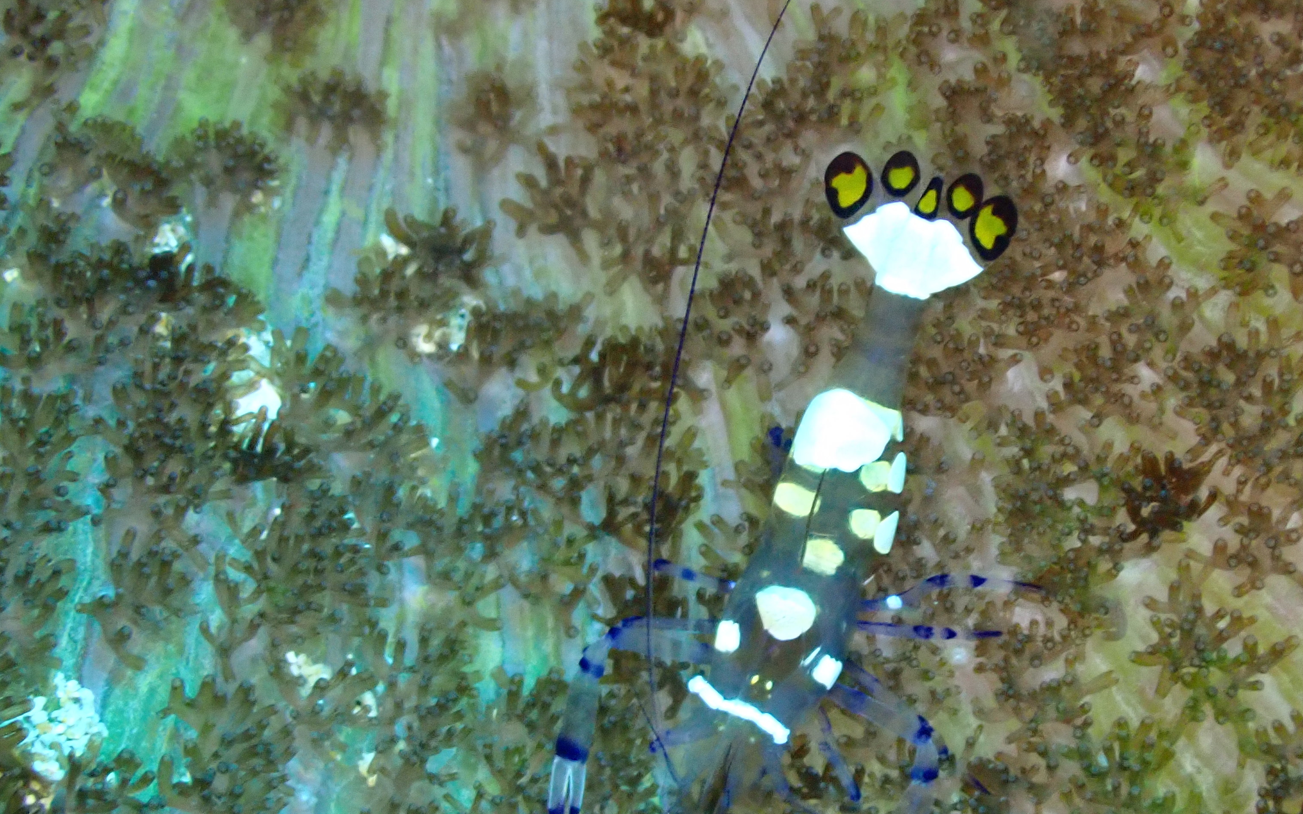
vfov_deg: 9.4
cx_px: 849
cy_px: 495
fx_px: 4936
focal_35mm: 139
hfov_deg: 15.0
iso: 800
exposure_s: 1/250
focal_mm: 18
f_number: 4.9
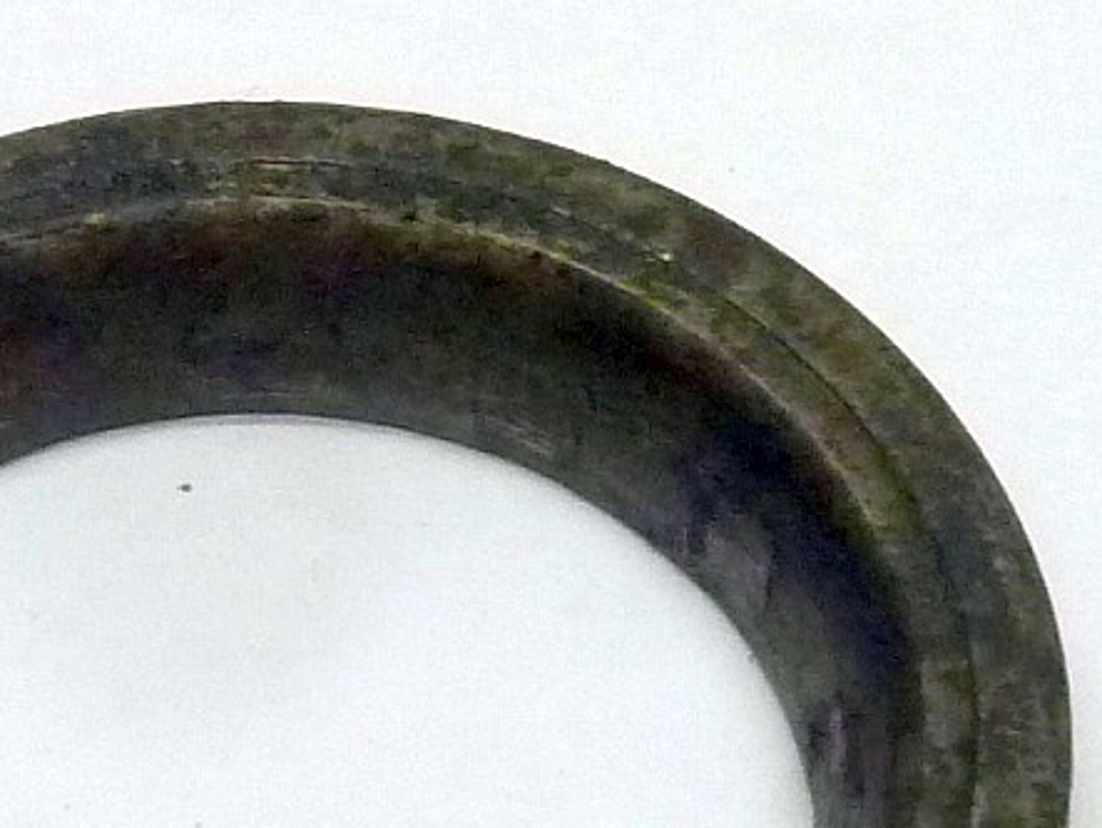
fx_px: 3218
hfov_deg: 19.3
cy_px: 801
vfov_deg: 14.5
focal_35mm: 101
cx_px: 255
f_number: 3.8
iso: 320
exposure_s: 1/30
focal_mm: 7.9
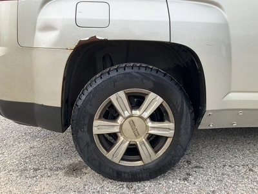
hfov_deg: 61.7
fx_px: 216
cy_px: 97
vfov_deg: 48.2
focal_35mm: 29
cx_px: 129
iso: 25
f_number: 1.8
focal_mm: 3
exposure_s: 1/391
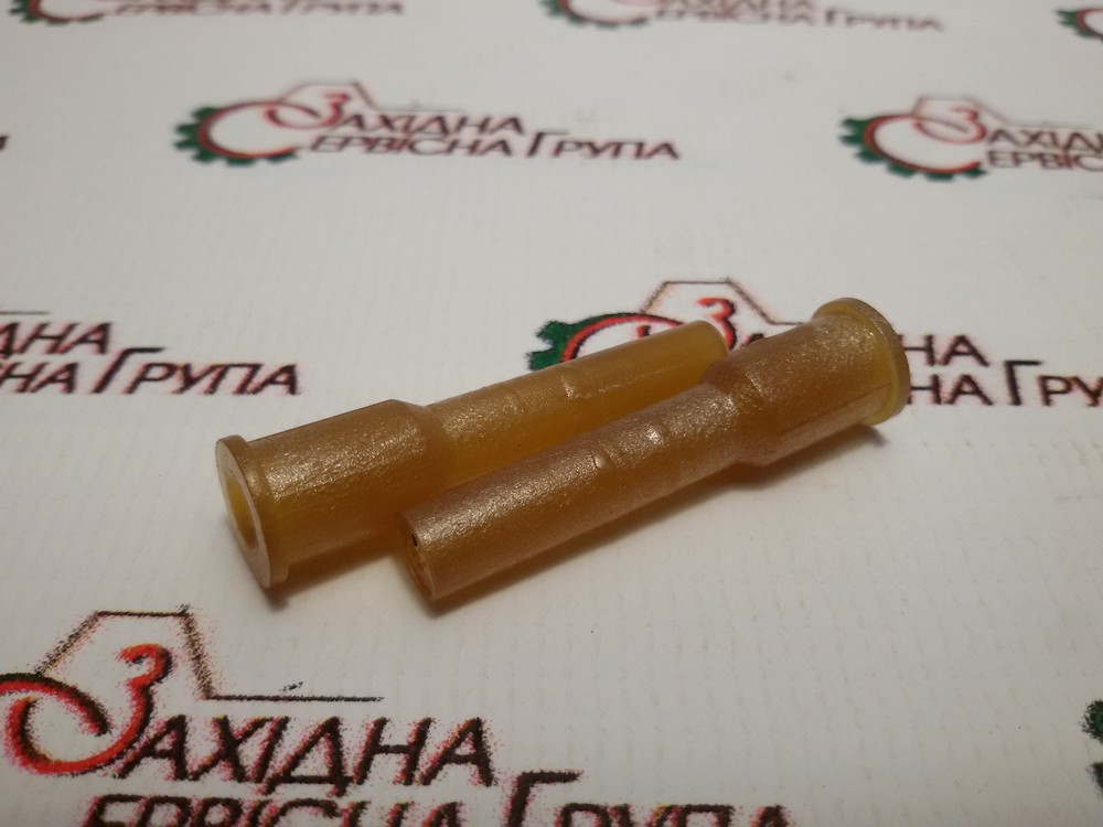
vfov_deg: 45.4
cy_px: 414
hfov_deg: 58.4
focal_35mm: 31
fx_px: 988
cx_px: 552
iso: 64
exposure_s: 1/100
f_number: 2.4
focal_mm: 2.93
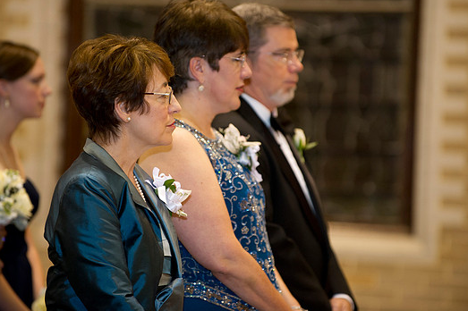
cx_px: 236
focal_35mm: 222
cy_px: 140
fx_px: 2884
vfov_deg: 6.2
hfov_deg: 9.3
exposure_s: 1/60
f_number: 2.8
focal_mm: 200
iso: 1250
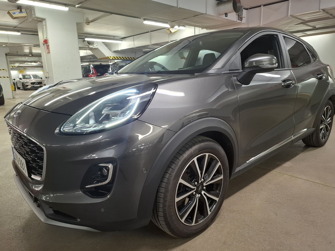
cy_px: 126
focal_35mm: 23
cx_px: 168
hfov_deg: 73.9
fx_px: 223
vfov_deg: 58.9
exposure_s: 1/100
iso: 320
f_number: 1.8
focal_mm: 5.54
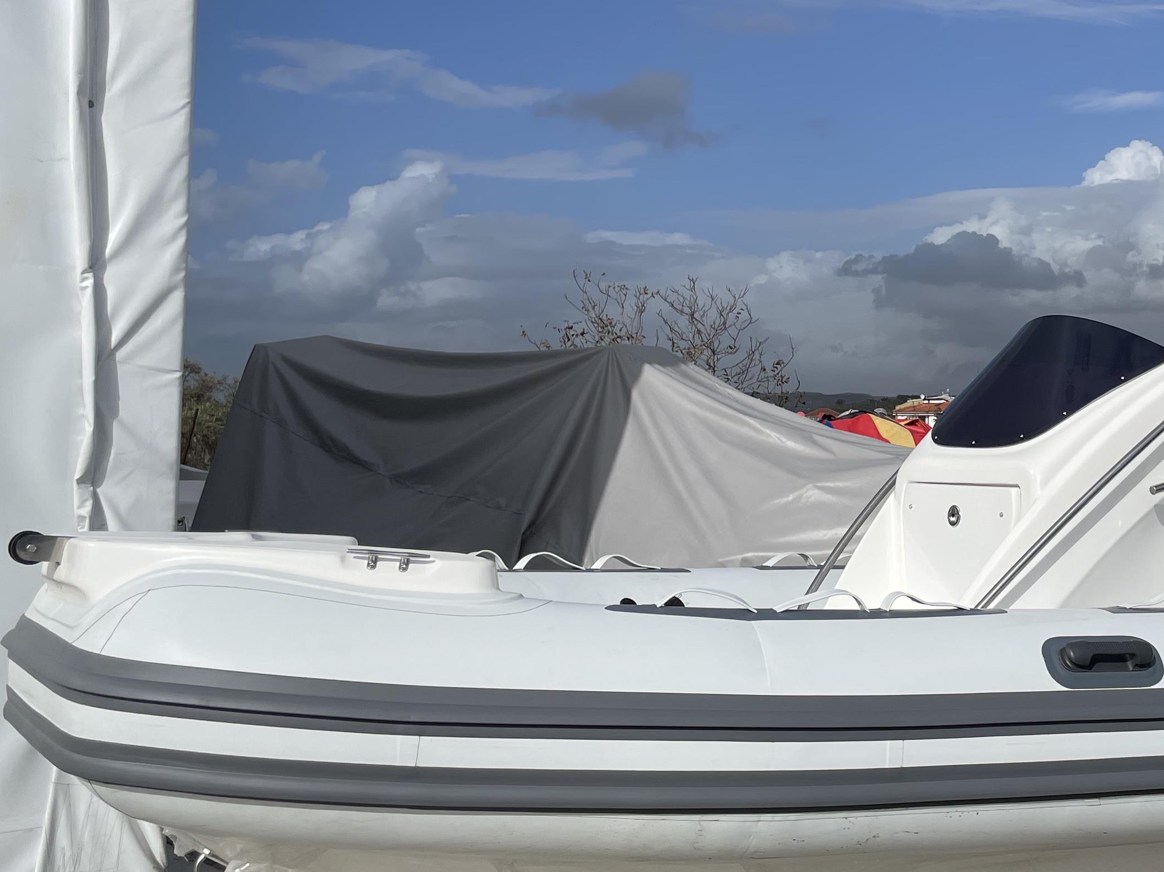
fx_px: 1681
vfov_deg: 29.0
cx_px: 1027
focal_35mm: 50
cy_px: 343
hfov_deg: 36.1
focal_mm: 4.2
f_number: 1.6
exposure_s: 1/9091
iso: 32
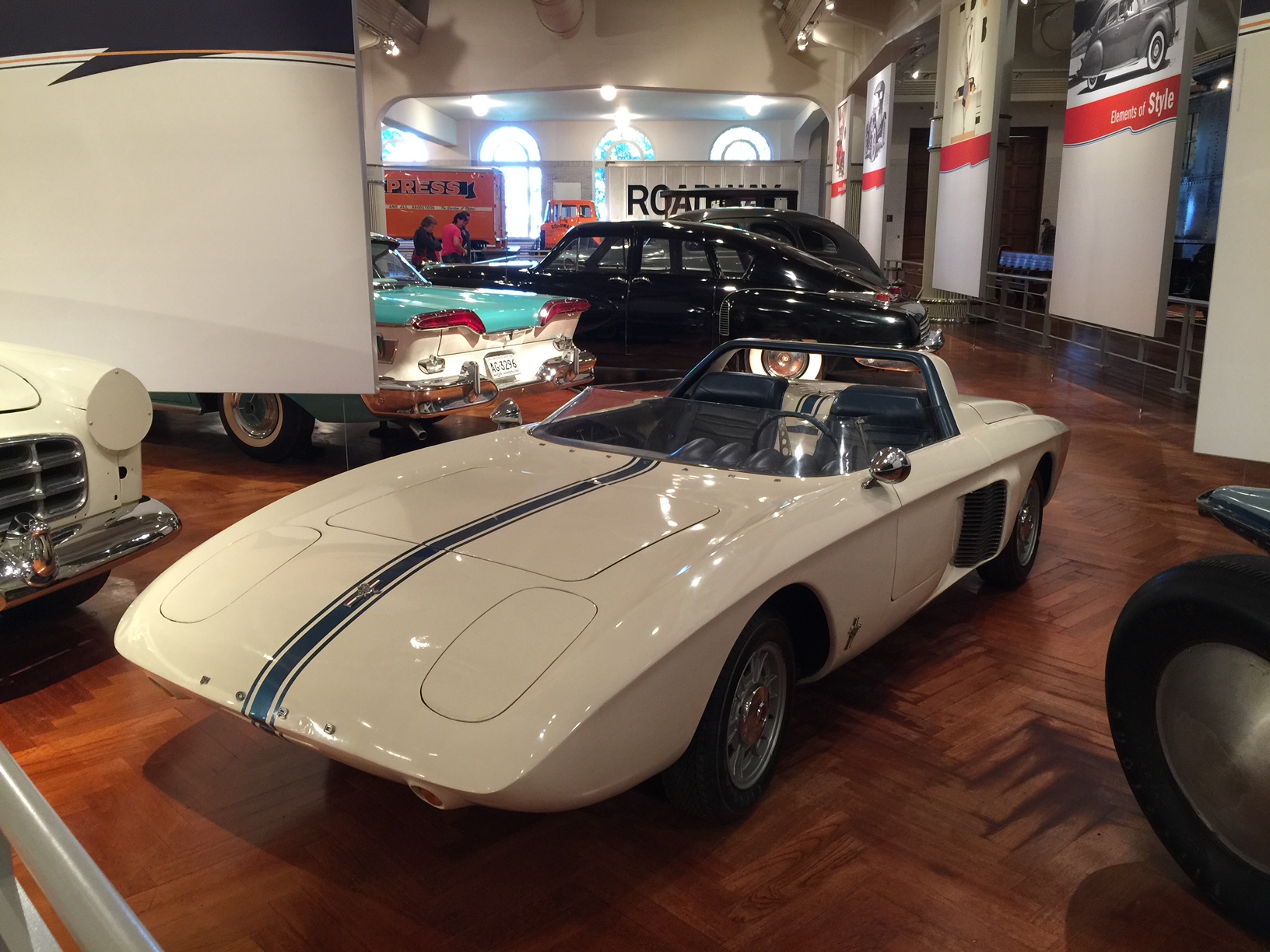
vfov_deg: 48.2
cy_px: 476
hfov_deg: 61.7
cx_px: 635
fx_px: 1064
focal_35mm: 29
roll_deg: -1.8
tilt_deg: -13.1
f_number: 2.2
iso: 64
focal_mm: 4.15
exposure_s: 1/15
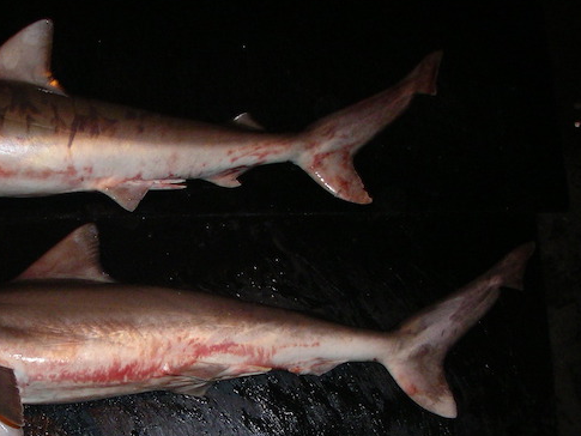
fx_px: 974
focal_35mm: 58
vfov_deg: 25.0
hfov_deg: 32.5
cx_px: 138
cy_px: 314
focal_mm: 5.7
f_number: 2.8
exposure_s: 1/60
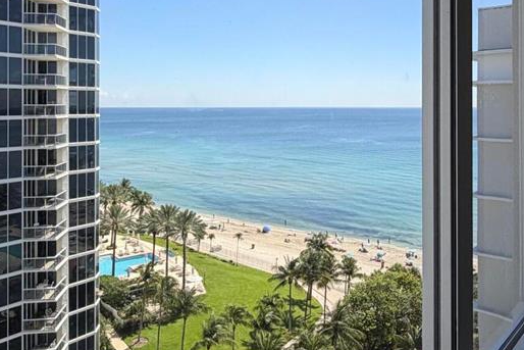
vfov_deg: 38.3
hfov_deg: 55.5
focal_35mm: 34
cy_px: 108
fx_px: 495
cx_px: 307
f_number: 2.2
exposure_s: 1/502
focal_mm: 2.22
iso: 64
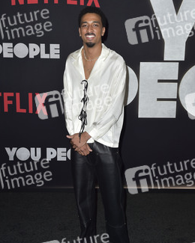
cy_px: 139
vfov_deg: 35.9
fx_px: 375
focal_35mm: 52
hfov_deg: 29.1
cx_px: 96
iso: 500
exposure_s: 1/250
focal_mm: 45
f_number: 6.3
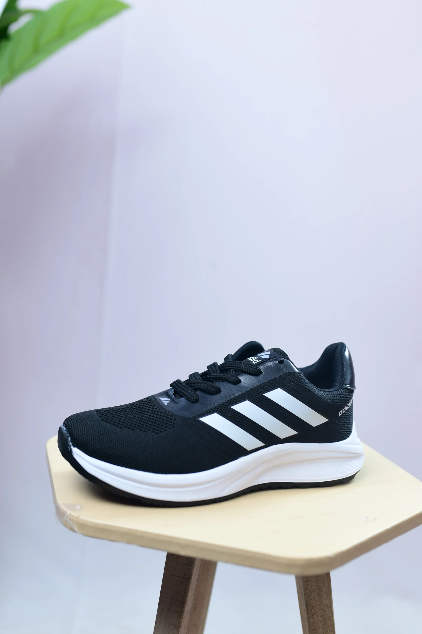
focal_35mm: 42
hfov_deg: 31.9
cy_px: 317
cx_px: 211
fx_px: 739
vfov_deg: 46.4
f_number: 3.2
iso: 250
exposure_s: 1/125
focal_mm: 35
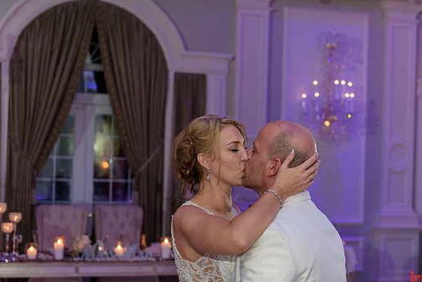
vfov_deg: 19.5
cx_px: 231
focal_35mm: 70
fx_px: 821
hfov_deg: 28.8
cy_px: 155
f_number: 3.2
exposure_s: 1/125
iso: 1600
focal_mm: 62
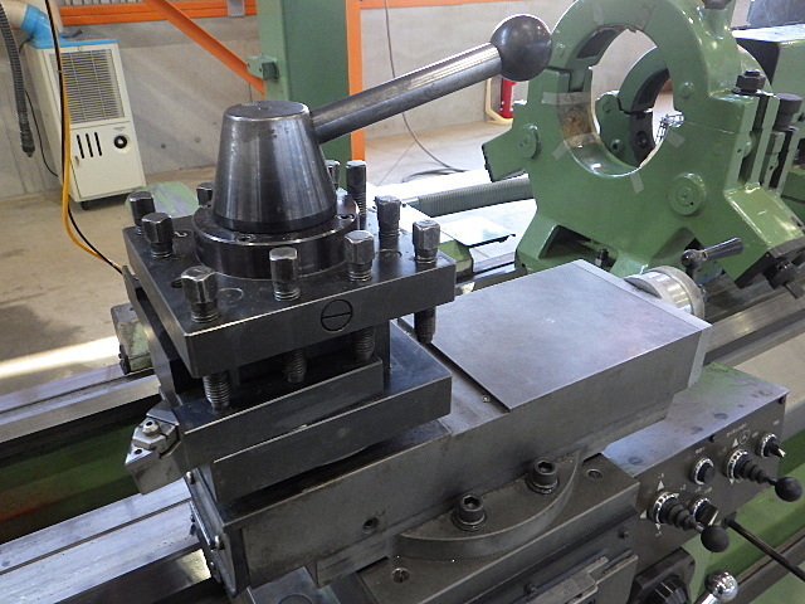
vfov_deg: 49.7
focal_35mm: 28
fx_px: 651
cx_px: 402
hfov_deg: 63.4
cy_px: 302
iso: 640
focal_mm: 5
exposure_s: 1/45
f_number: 3.5
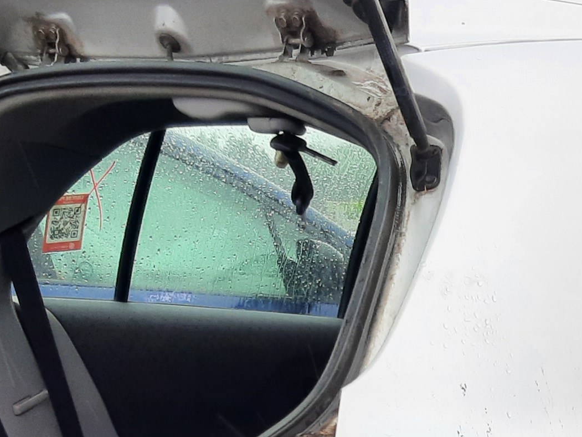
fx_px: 1664
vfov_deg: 14.3
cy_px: 582
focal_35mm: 99
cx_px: 510
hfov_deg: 19.5
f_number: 1.7
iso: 40
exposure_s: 1/123
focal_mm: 3.92
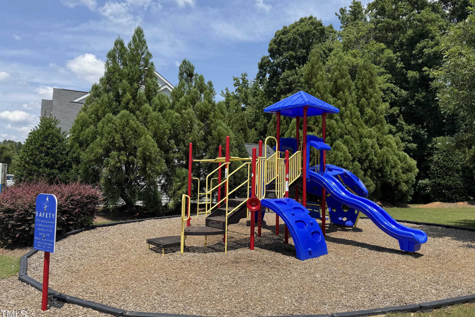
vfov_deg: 51.3
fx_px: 330
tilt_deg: +3.3
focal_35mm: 25
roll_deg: -1.8
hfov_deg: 71.5
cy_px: 152
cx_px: 237
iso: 80
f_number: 1.78
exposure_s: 1/3802
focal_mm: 6.76
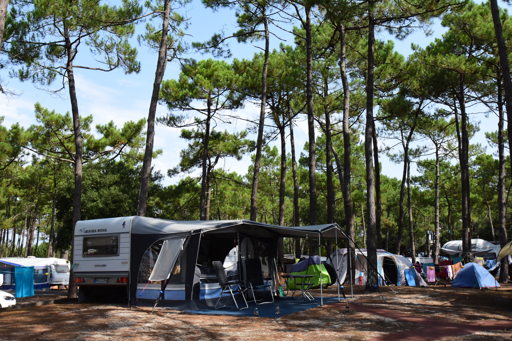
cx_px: 256
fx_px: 512
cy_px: 170
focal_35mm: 36
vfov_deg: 36.9
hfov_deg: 53.1
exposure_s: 1/500
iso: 800
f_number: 11
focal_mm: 24
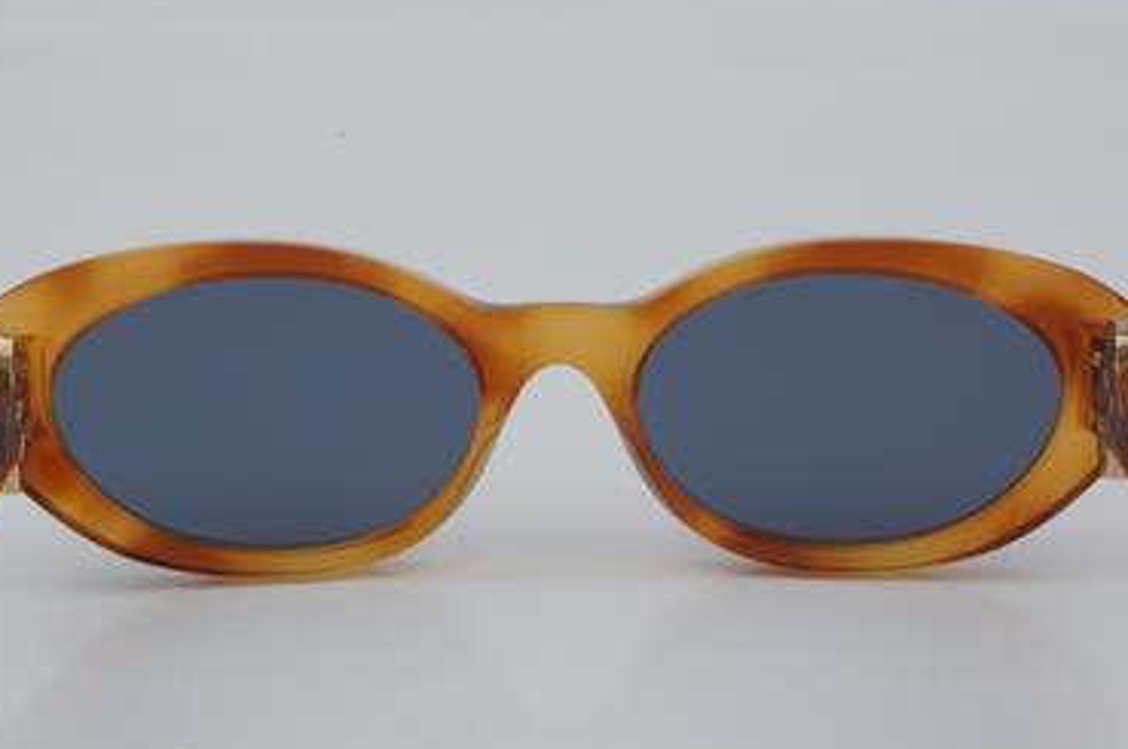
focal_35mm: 90
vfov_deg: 15.2
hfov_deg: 22.8
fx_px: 2802
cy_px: 364
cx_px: 566
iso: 100
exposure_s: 1/4
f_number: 32
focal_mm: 55
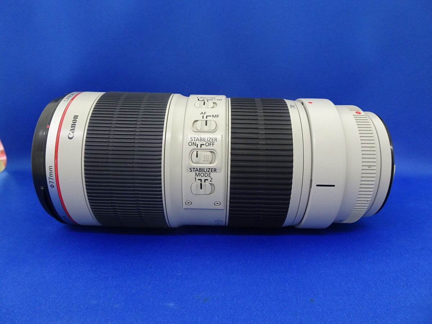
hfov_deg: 71.6
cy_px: 162
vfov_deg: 56.8
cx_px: 216
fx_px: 300
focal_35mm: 24
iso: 320
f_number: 3.5
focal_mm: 4.1
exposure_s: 1/30
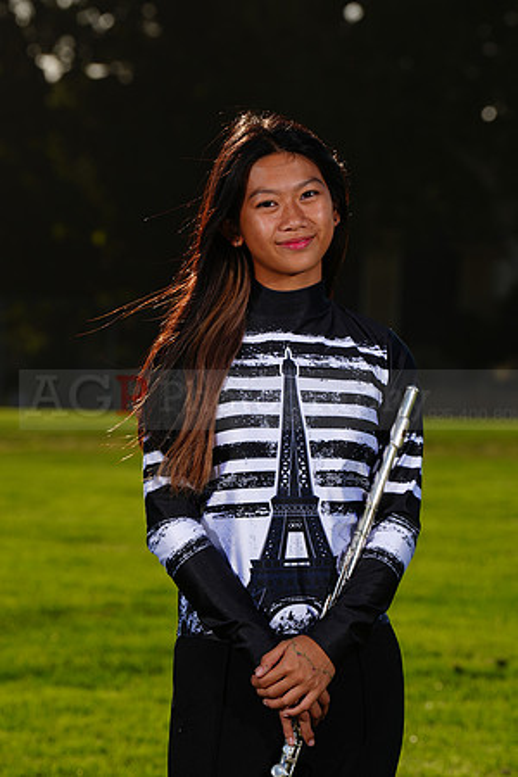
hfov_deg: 6.9
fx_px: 4316
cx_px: 259
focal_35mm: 200
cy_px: 388
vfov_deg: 10.3
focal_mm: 200
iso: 125
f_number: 9
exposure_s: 1/320
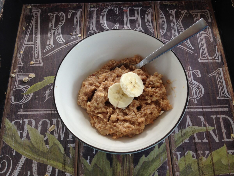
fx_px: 223
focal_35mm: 33
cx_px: 117
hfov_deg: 55.4
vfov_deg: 42.9
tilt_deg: -68.8
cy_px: 88
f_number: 2.4
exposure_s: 1/60
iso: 50
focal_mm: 4.12
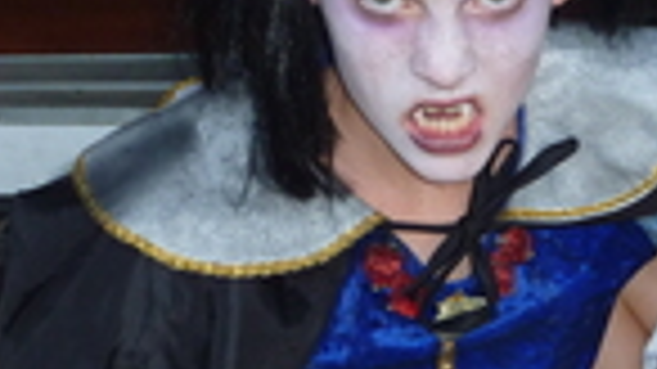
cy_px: 288
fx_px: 2699
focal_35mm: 155
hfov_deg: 13.5
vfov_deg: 7.8
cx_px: 814
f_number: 3.8
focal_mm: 8.5
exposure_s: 1/30
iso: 160
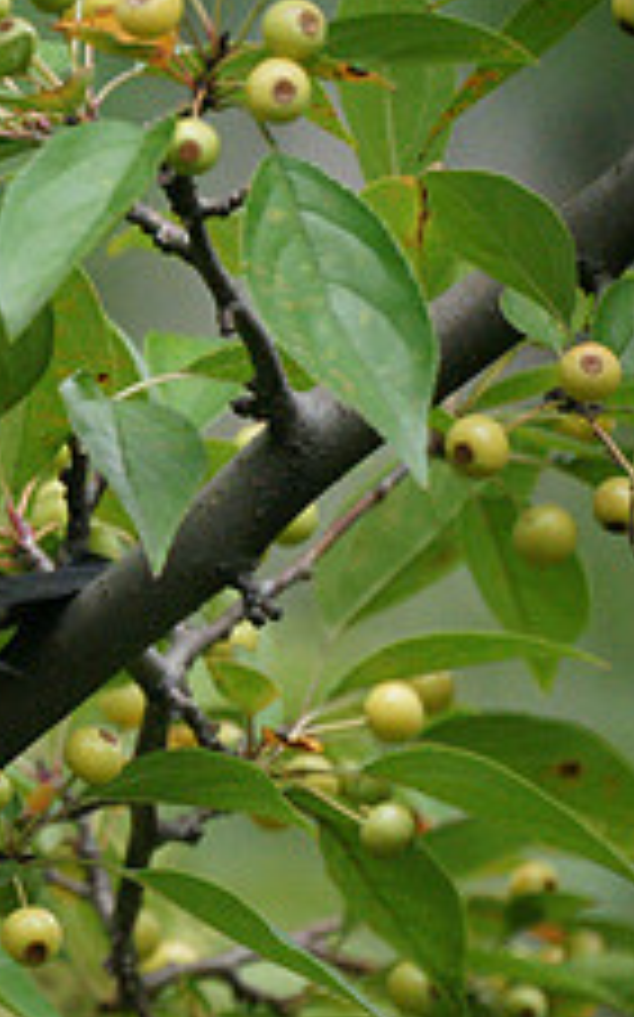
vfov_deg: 1.1
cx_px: -638
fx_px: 54310
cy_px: 470
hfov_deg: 0.7
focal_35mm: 1962
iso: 1600
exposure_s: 1/250
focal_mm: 500
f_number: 8
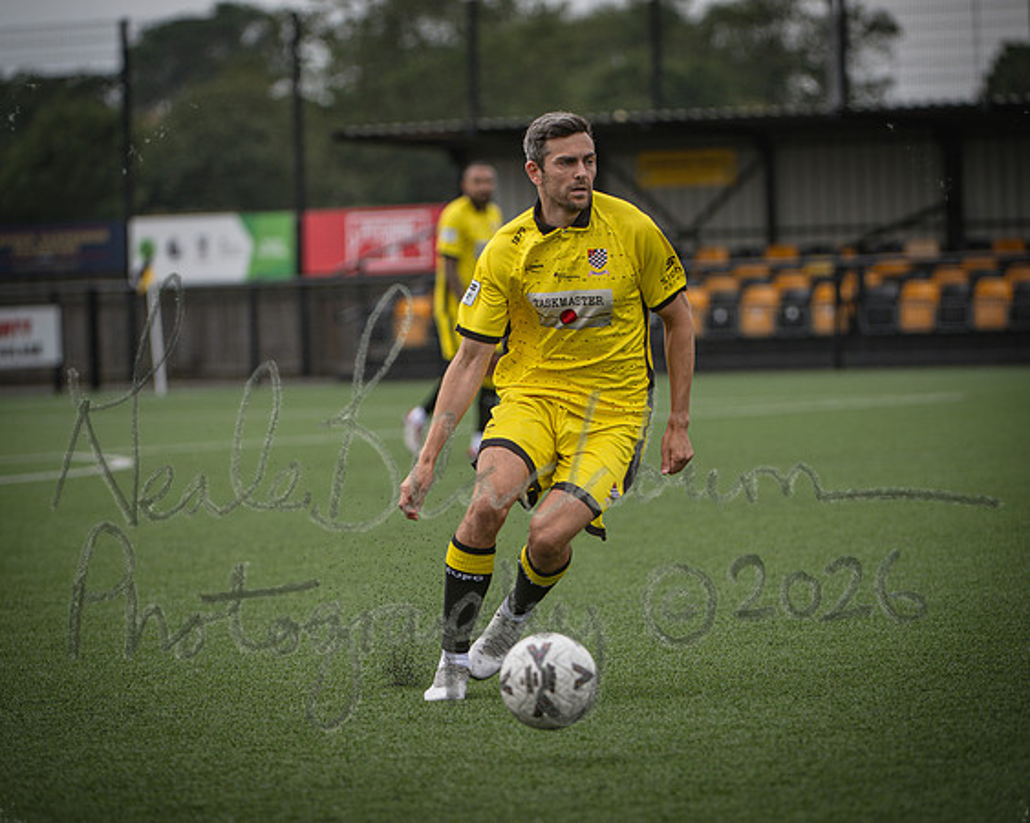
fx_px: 6867
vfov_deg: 6.9
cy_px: 412
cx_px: 515
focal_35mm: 225
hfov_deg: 8.6
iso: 400
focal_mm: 200
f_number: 4
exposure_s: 1/1600
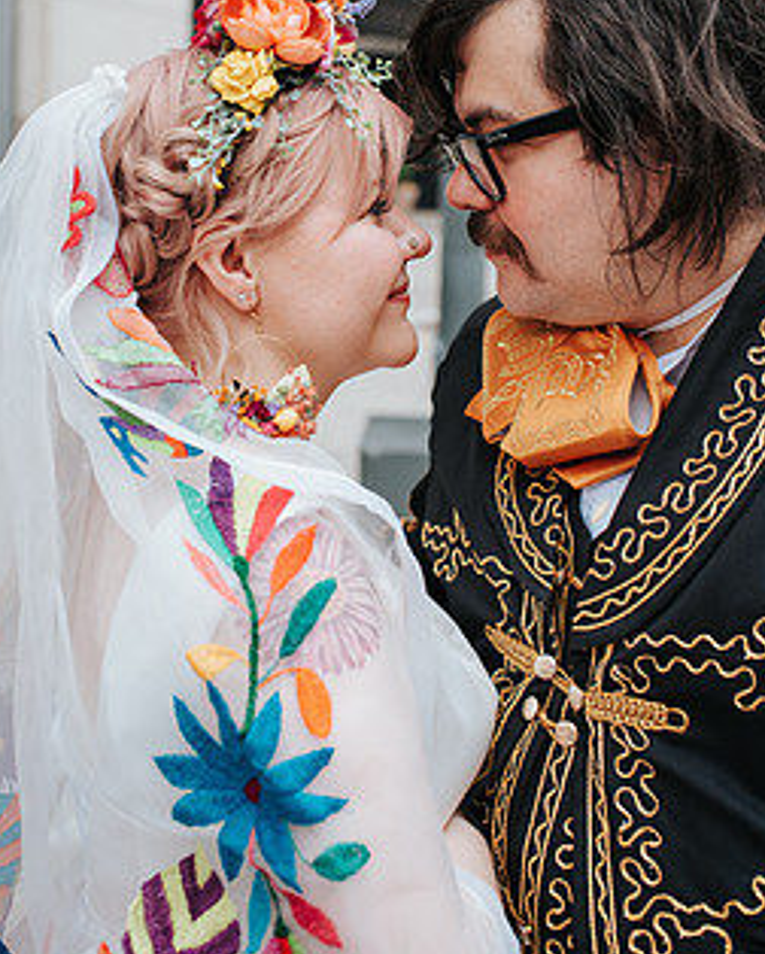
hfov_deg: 32.1
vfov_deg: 39.0
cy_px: 304
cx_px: 358
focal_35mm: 47
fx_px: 1328
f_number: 3.5
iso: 900
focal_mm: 35
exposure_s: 1/1250
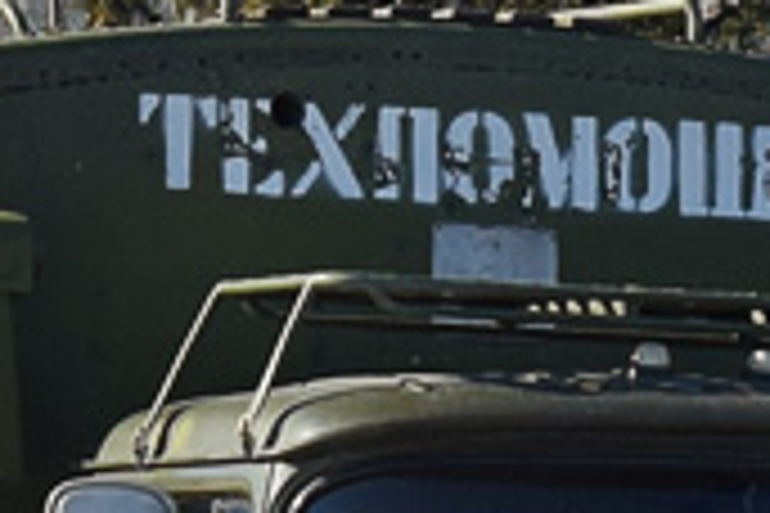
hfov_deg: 5.8
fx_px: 7635
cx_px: 261
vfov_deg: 3.8
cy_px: 549
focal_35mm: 357
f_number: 5
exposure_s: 1/800
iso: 100
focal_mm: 34
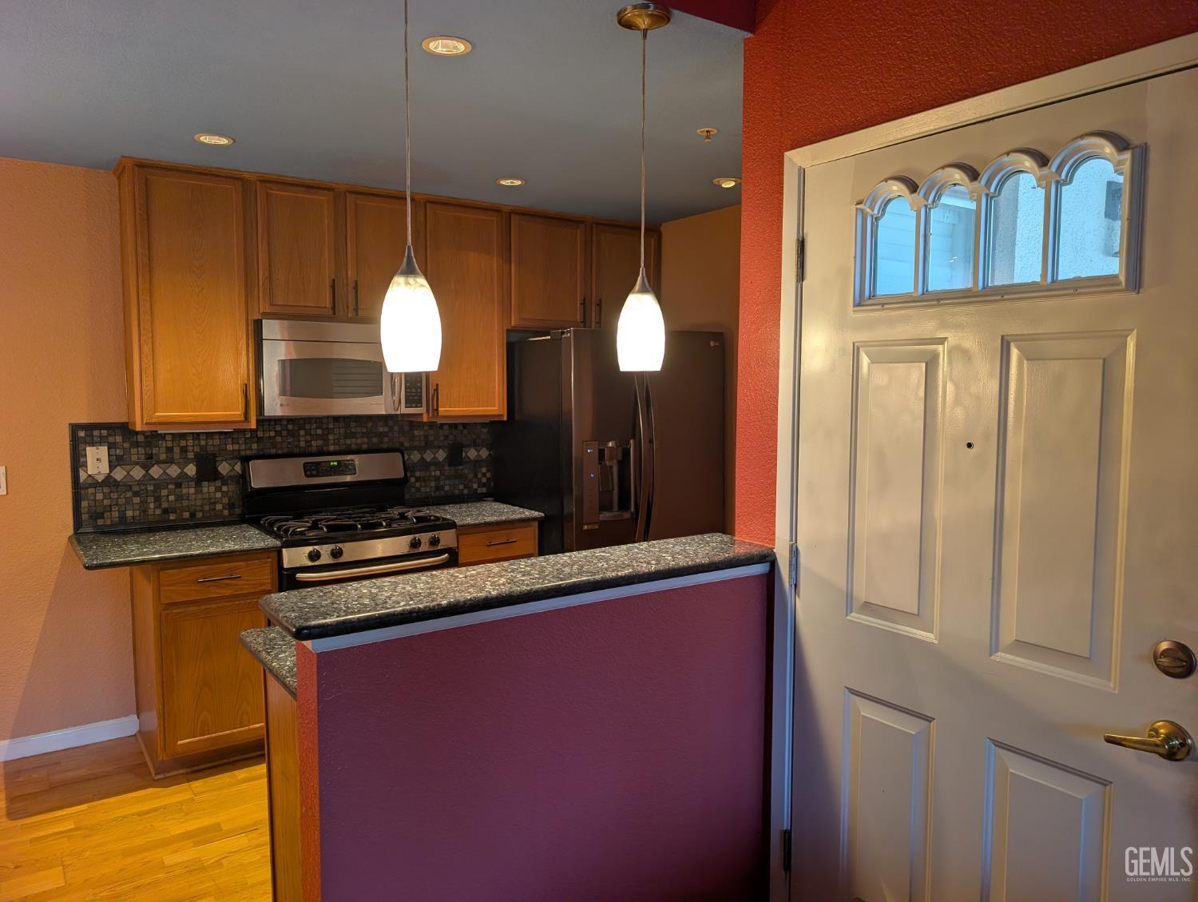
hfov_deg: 71.5
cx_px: 599
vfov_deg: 56.9
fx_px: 832
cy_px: 451
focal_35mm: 24
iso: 83
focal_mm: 6.9
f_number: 1.68
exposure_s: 1/30
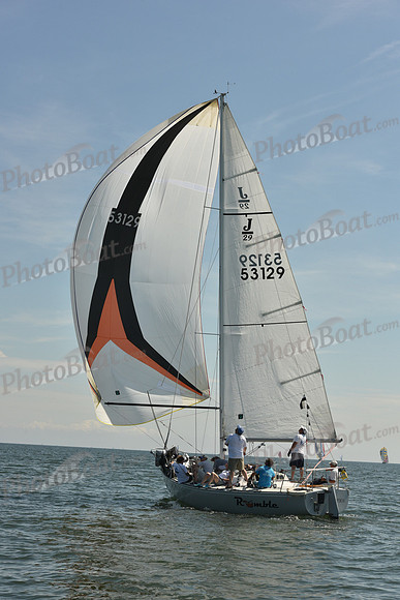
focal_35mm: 70
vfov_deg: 28.8
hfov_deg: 19.5
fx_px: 1166
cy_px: 300
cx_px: 200
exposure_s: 1/1250
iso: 320
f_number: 10
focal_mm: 70
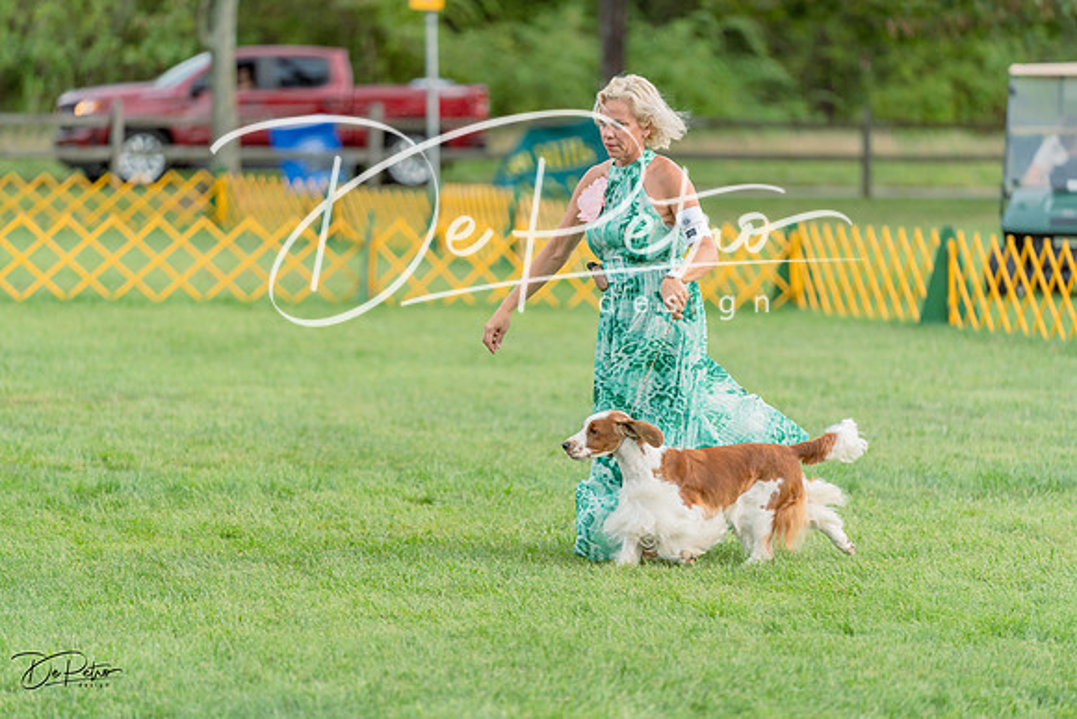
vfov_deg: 7.7
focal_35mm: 178
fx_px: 5326
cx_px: 538
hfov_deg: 11.5
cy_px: 360
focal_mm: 178
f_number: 2.8
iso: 1000
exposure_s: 1/640
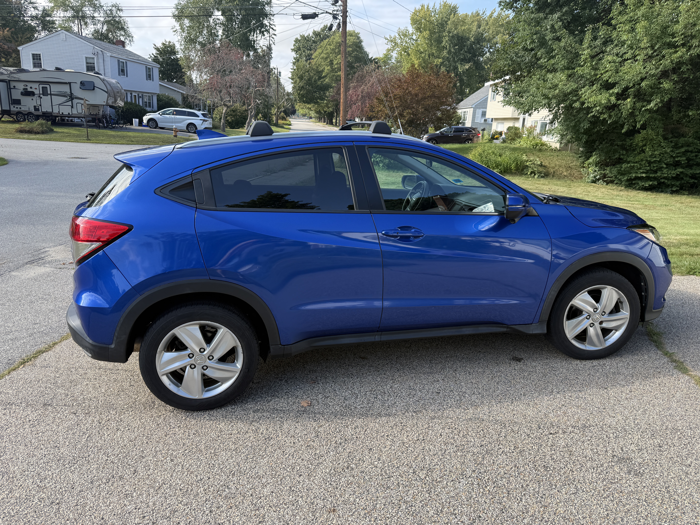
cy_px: 262
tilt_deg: -14.1
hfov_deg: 71.6
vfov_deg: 56.8
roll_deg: -3.7
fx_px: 485
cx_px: 350
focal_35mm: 24
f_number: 1.78
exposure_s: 1/992
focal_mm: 6.76
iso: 80
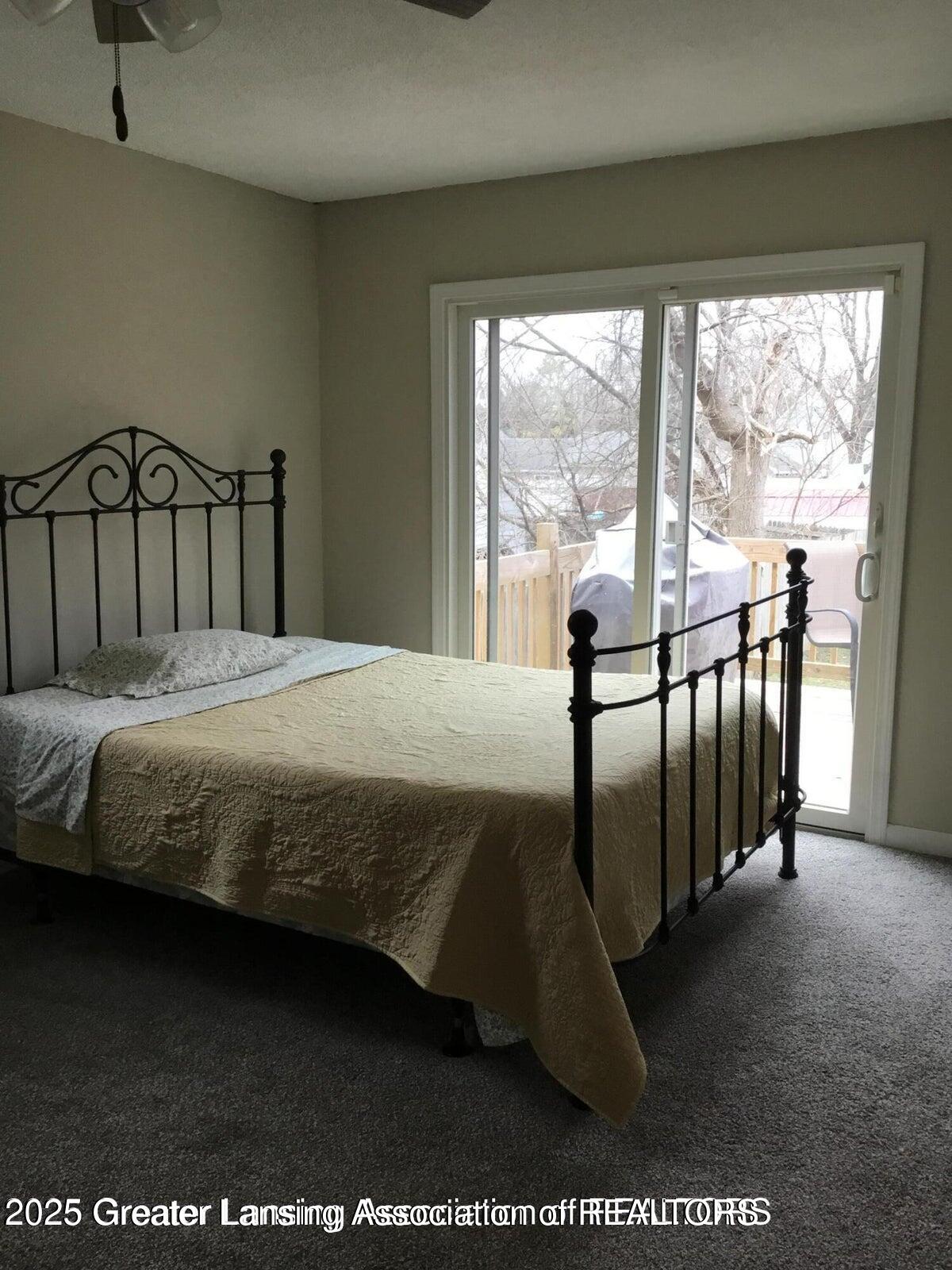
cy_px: 635
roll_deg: +2.0
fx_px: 1137
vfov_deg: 58.4
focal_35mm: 31
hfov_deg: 45.4
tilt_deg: -7.7
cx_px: 476
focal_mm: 3.3
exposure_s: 1/40
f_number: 2.4
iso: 25
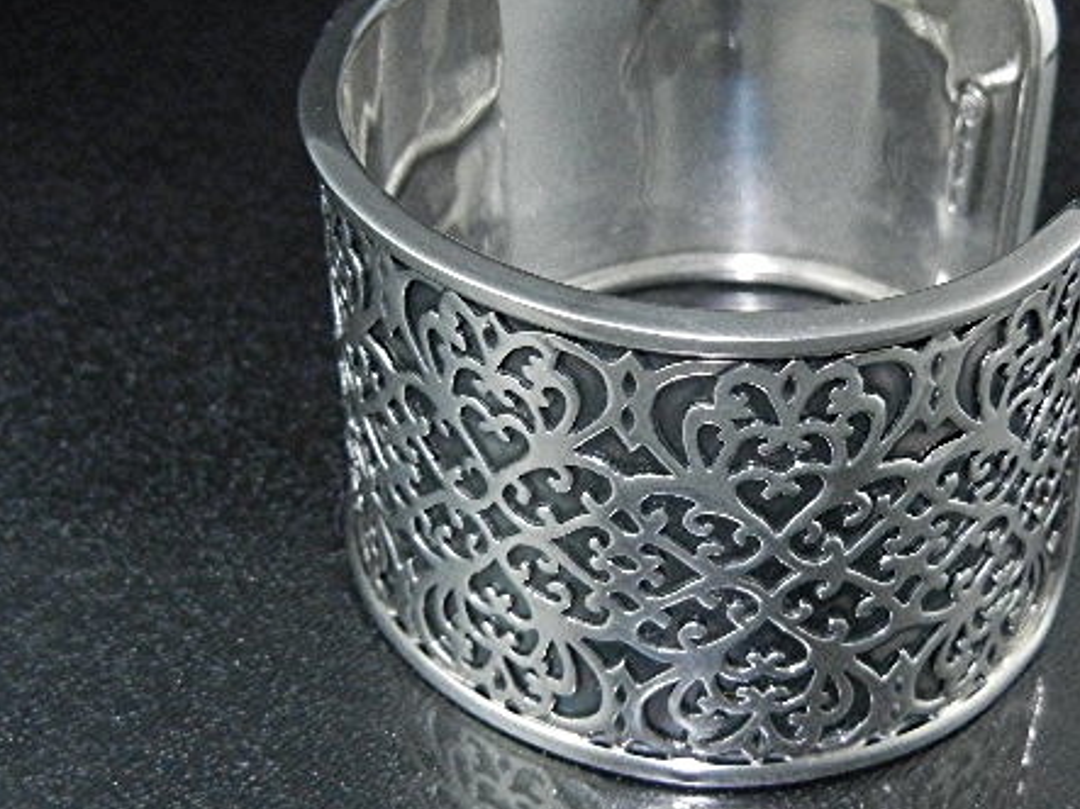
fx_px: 2027
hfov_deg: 29.7
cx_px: 656
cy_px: 341
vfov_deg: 22.6
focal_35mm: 65
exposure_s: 1/30
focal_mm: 8.1
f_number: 7.6
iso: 800
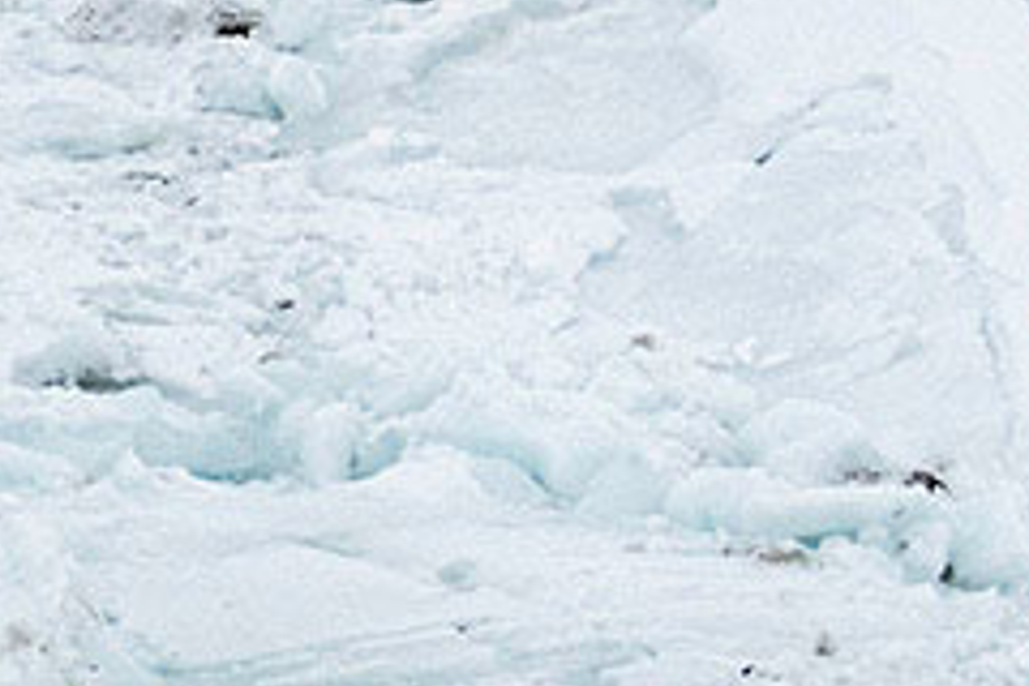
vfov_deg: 3.1
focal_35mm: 437
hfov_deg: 4.6
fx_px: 12490
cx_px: -1728
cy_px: 429
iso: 800
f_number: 2.8
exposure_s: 1/1250
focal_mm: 70
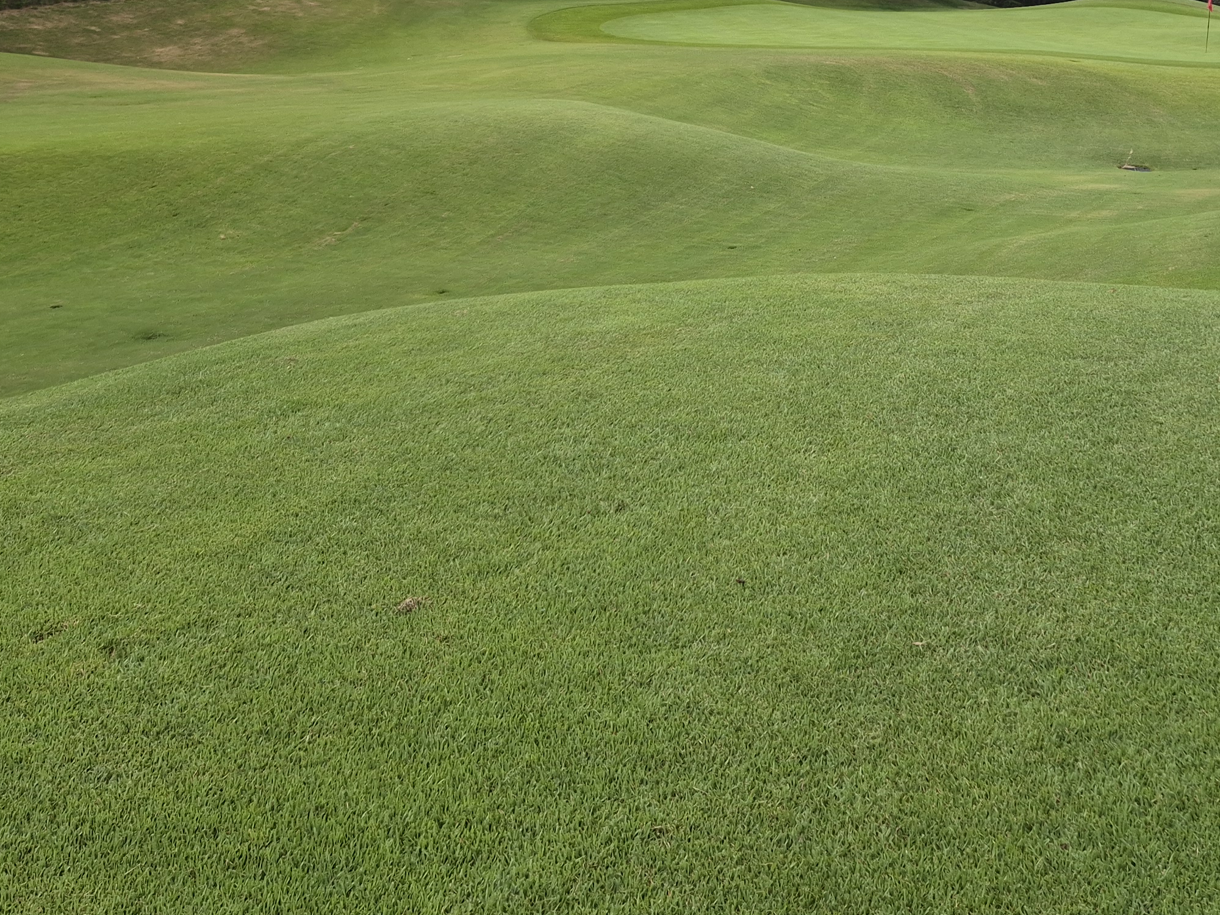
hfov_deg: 40.2
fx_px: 1621
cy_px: 93
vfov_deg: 30.2
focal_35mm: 46
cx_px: 899
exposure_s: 1/996
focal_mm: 5.4
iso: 25
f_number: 1.8
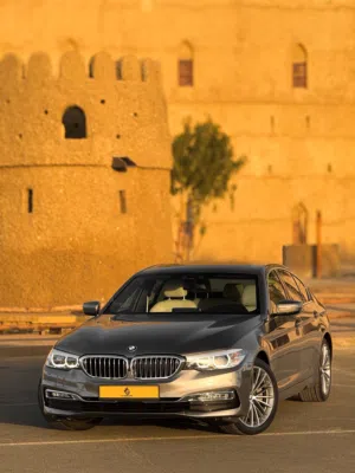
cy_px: 236
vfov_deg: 16.4
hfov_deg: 12.3
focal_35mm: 120
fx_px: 1641
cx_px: 178
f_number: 2.8
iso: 50
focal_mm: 15.66
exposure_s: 1/120
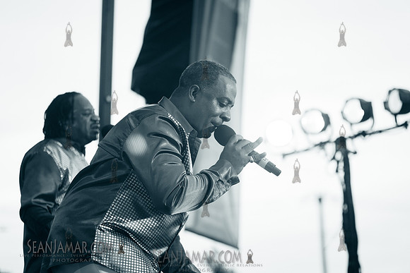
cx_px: 205
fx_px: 1048
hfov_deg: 22.1
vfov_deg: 14.9
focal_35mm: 92
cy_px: 136
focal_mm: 92
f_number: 3.2
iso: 1250
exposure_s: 1/800
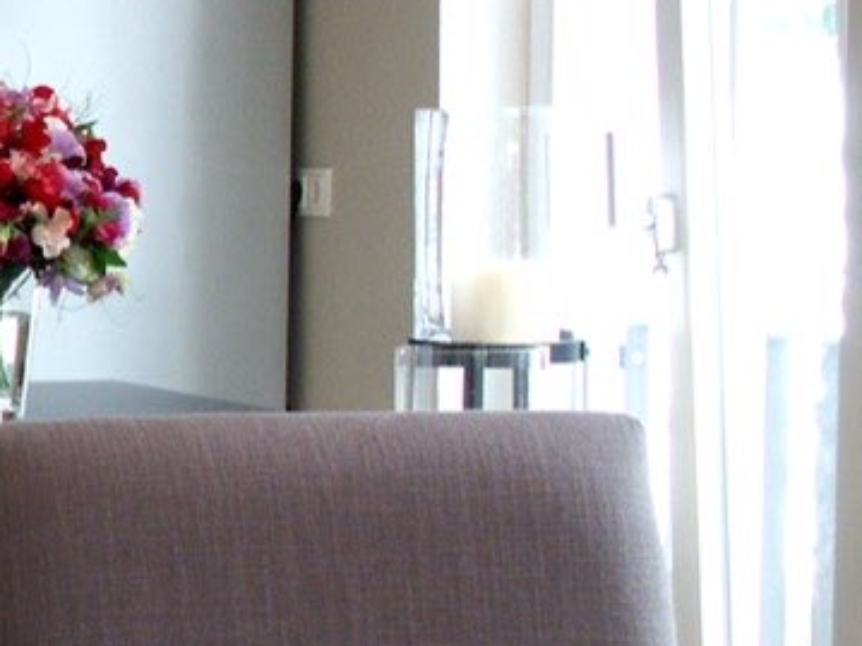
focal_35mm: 127
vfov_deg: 11.7
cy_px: 394
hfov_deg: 14.4
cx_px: -466
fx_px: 3161
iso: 100
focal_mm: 9.77
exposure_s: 1/60
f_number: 3.5
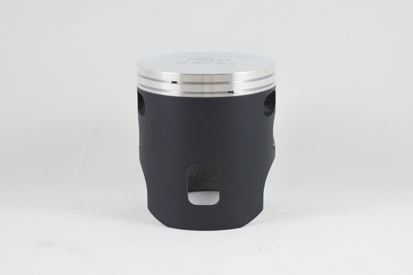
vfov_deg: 26.5
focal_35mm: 51
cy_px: 138
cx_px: 206
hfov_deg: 38.9
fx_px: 585
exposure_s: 1/125
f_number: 4.5
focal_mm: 18.9
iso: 640
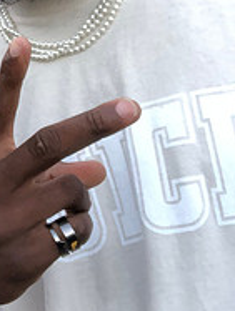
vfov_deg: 19.2
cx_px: -108
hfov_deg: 14.1
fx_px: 893
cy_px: 2
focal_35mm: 99
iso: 100
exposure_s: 1/60
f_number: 2.2
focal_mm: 2.87
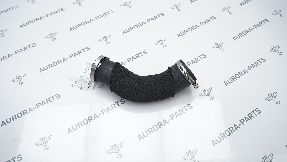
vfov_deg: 38.9
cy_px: 75
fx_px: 228
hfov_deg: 64.3
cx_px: 143
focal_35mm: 30
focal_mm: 28
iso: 500
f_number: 6.3
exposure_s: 1/160
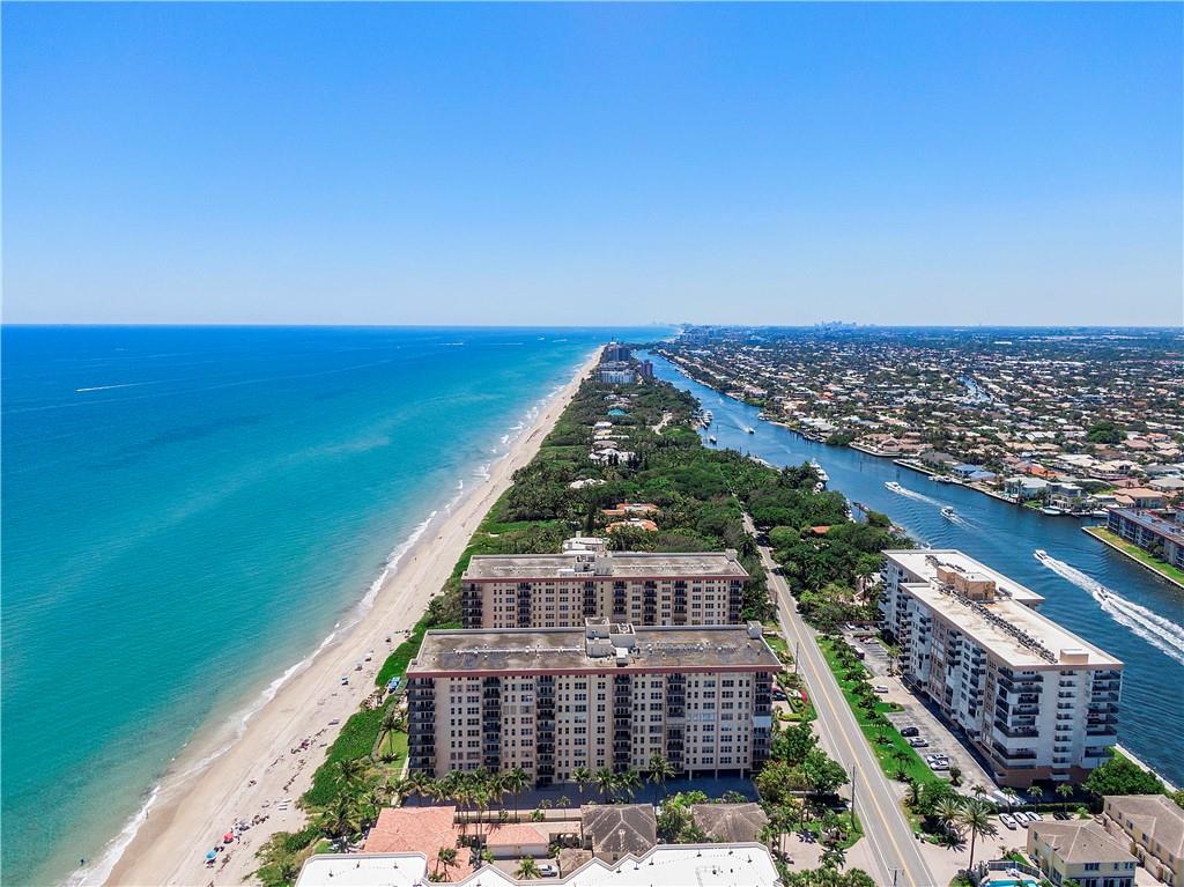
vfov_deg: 56.8
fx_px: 821
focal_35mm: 24
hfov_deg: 71.6
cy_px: 444
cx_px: 592
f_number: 2.8
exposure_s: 1/2000
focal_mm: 4.39
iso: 110
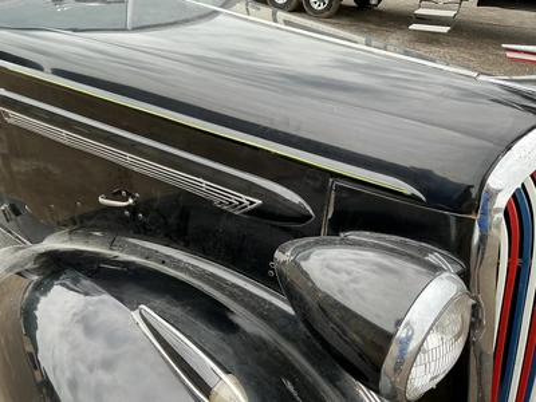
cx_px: 268
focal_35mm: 28
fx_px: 434
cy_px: 201
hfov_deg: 63.4
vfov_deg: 49.7
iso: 25
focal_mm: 3
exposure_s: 1/122
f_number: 1.8
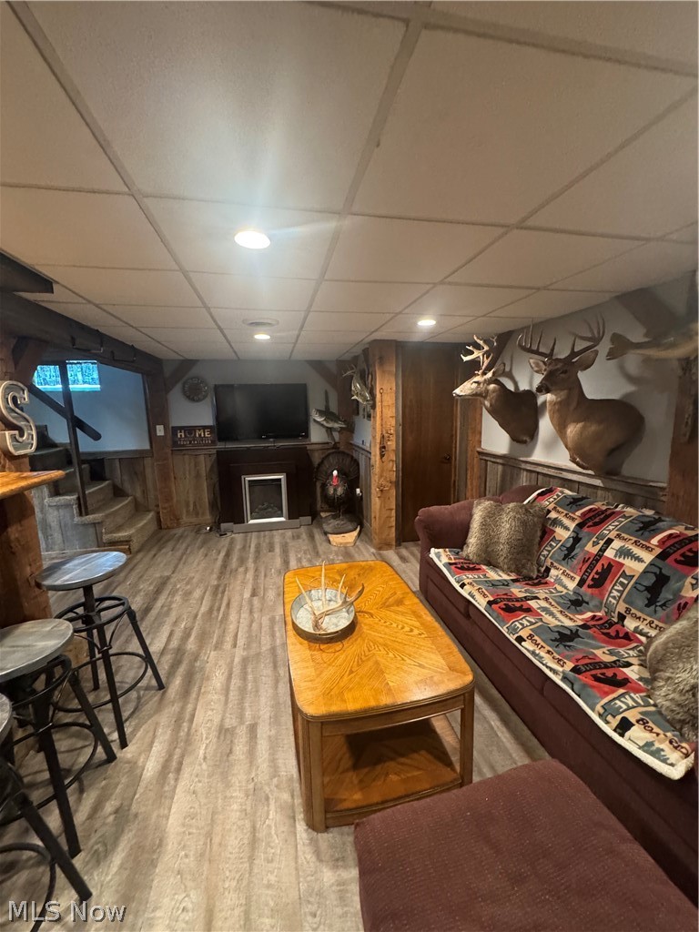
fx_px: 377
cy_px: 466
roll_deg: +2.1
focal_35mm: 14
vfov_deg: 102.1
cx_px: 350
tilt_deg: -7.9
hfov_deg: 85.7
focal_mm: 2.22
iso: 800
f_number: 2.2
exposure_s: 1/60
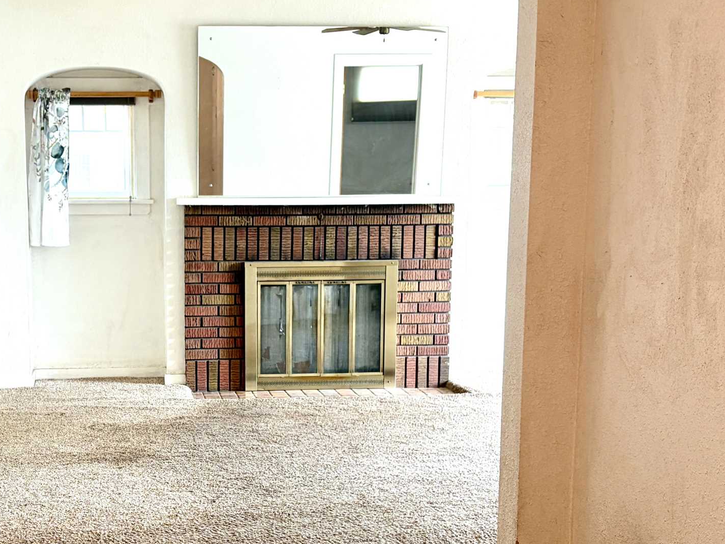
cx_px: 188
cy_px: 358
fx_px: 1173
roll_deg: -0.3
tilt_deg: -8.5
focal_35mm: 56
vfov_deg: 26.0
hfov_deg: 33.7
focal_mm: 5.96
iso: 80
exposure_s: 1/60
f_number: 1.6
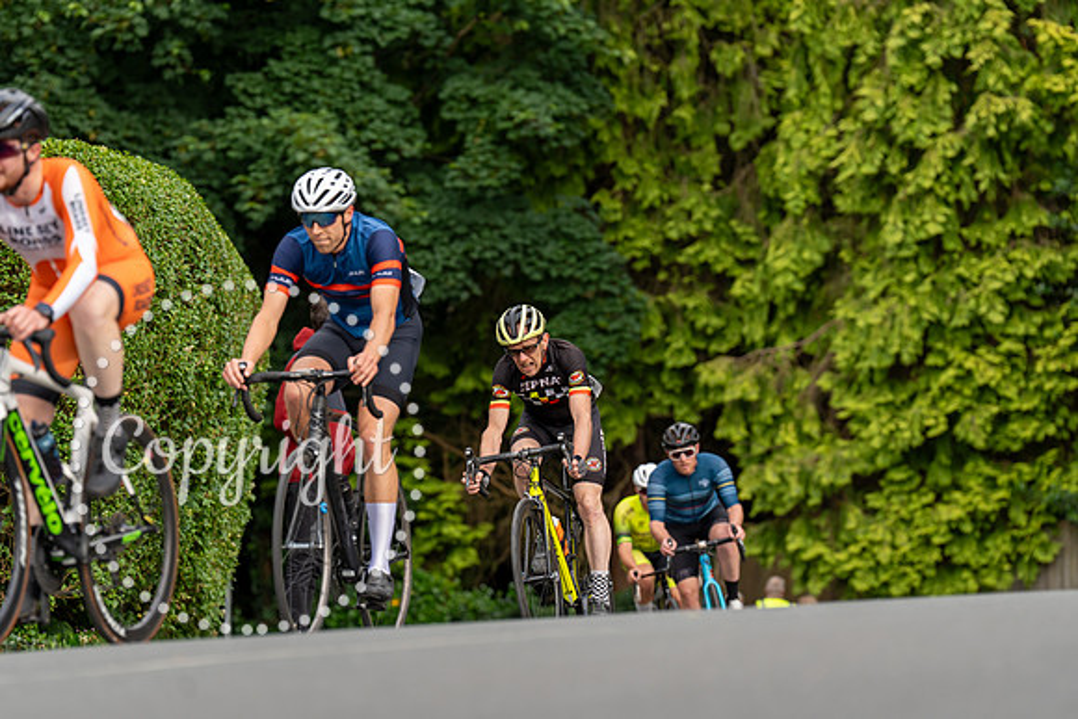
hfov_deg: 12.3
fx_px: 5002
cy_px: 360
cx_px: 539
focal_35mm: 167
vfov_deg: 8.2
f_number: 4
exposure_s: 1/800
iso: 400
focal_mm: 167
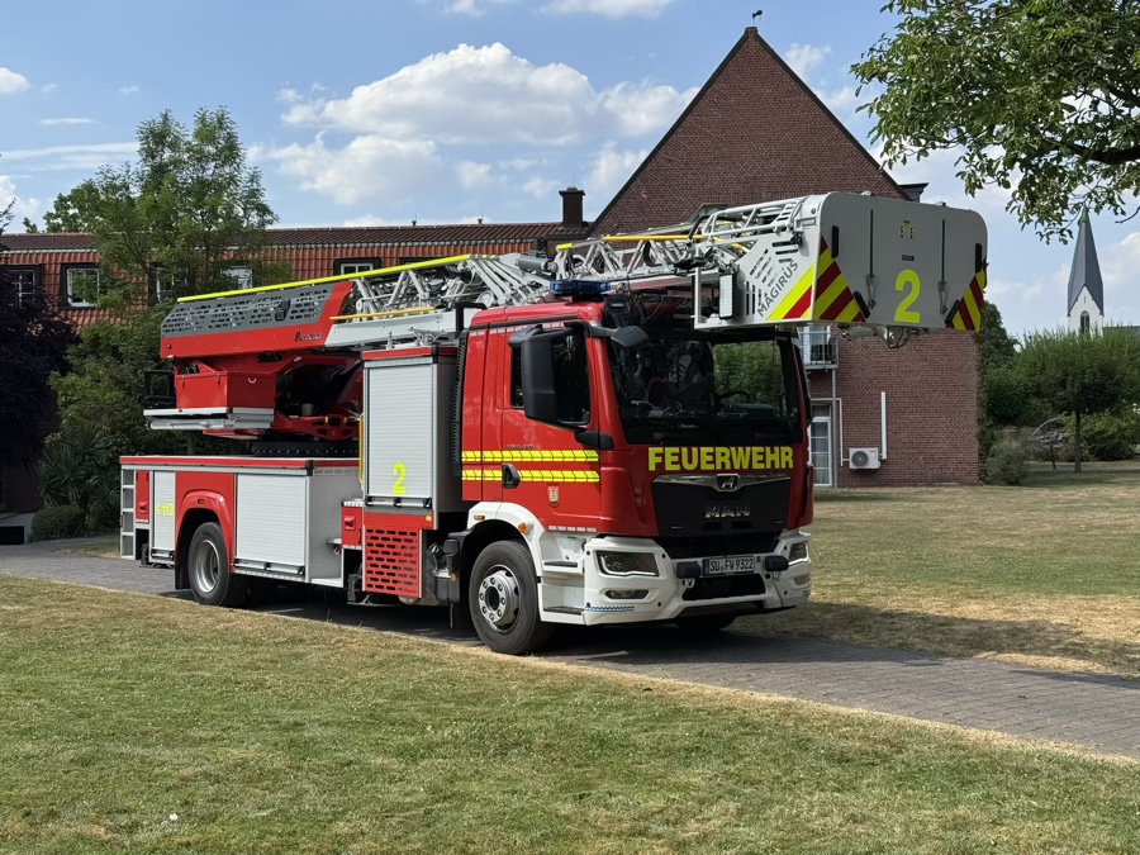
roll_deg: +0.9
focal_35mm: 48
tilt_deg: -0.4
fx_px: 1581
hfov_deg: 39.7
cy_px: 428
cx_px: 570
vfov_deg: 30.3
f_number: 1.78
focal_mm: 6.76
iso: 64
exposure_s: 1/2611
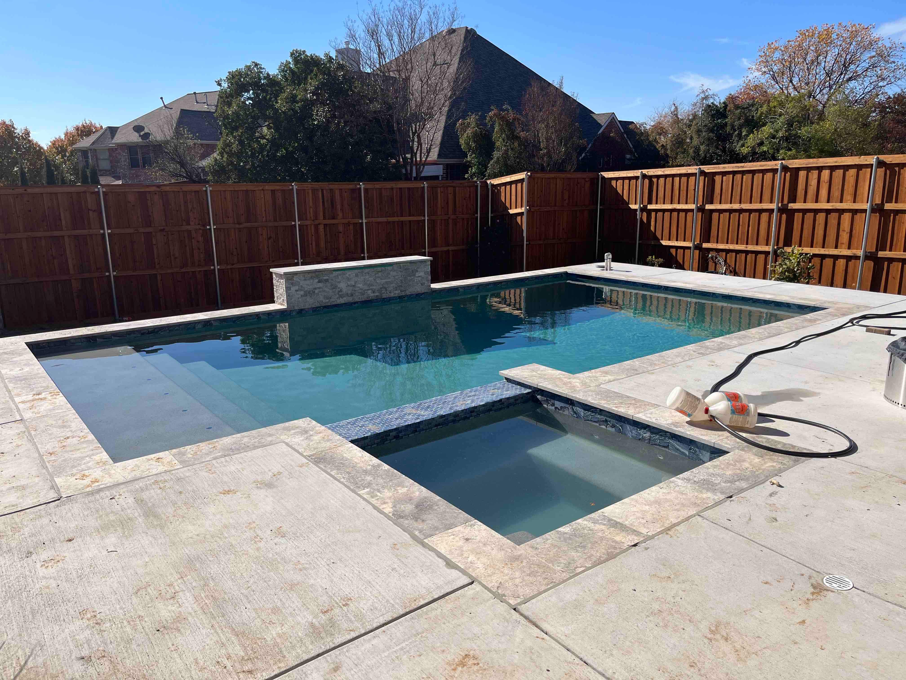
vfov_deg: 53.1
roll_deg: +1.2
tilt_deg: -12.9
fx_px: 680
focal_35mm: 26
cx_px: 453
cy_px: 340
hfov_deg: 67.3
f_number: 1.6
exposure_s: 1/4651
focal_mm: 5.1
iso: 50
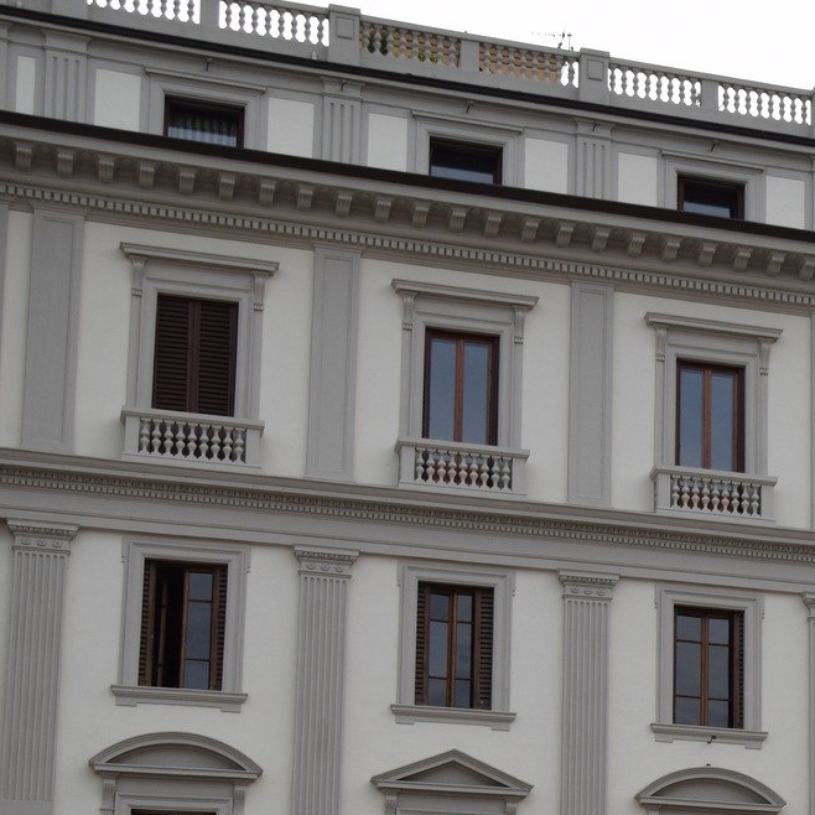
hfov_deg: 17.5
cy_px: 814
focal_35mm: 92
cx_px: 1112
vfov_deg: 18.4
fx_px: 2451
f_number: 9
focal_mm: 22
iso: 200
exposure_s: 1/320
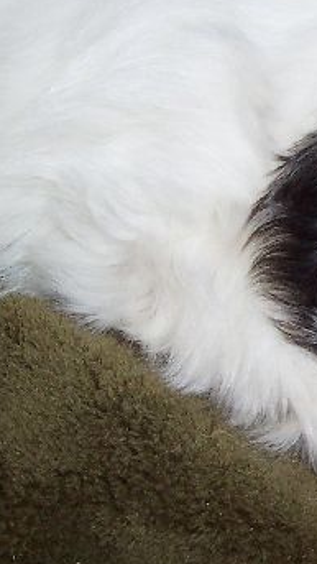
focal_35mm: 94
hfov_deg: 12.6
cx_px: 353
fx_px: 1404
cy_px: 286
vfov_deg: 22.7
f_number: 2.8
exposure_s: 1/60
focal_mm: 5.6
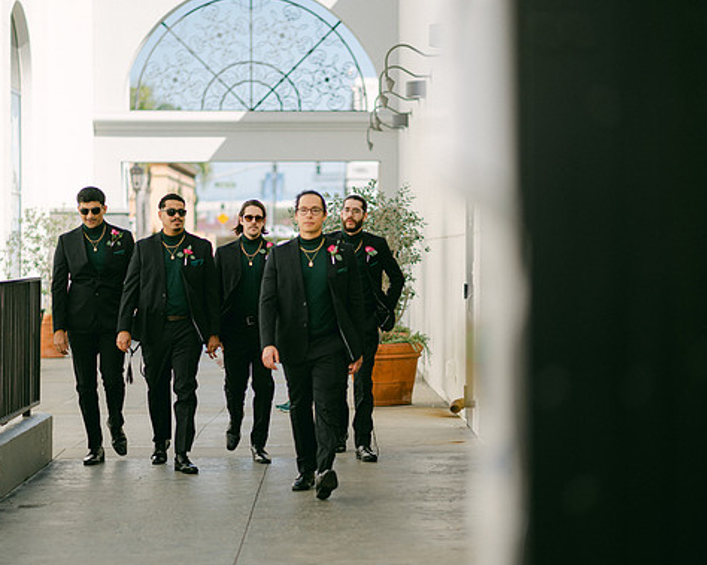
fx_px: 2092
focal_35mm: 100
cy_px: 285
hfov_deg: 19.2
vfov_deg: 15.4
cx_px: 331
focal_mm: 85
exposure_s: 1/5000
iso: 80
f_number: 1.8
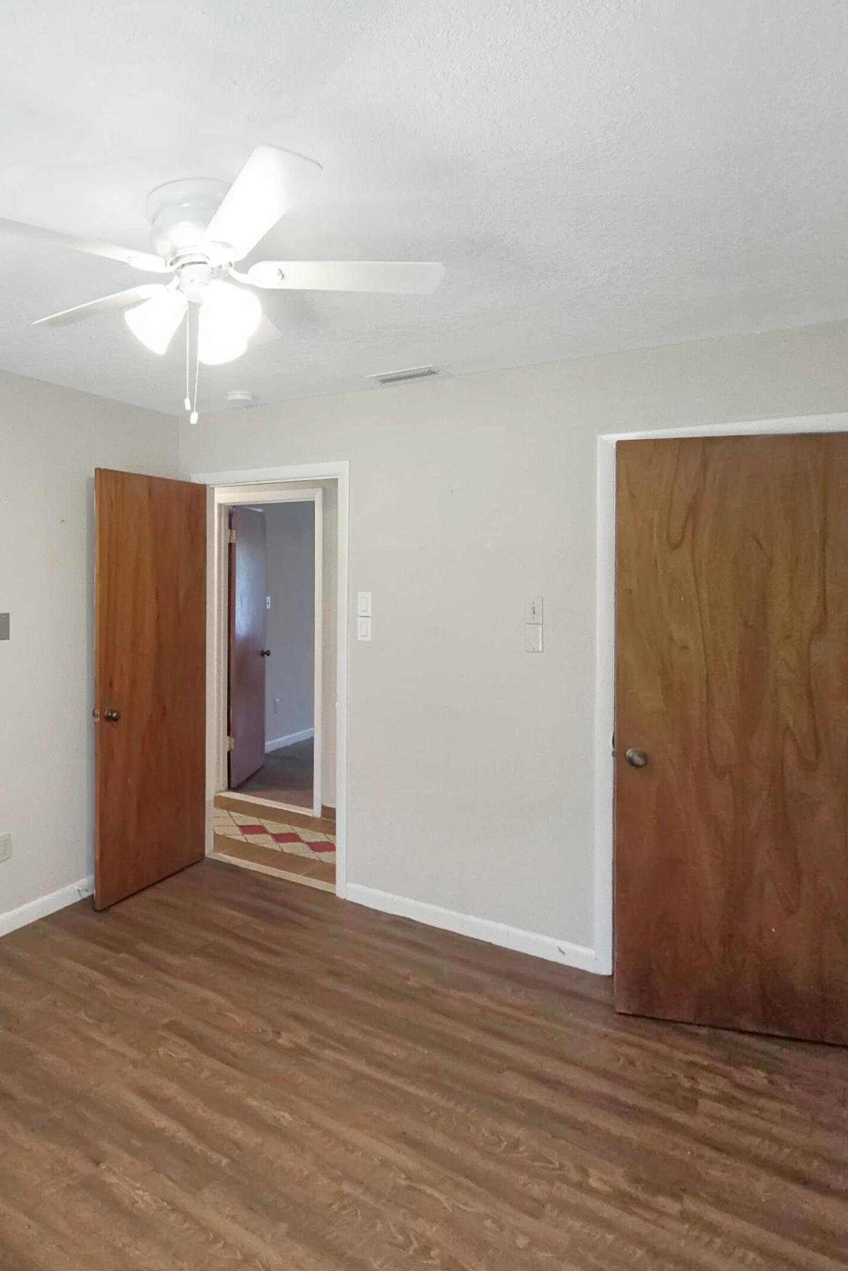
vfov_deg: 86.9
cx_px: 197
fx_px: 671
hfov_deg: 60.5
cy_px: 662
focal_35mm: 19
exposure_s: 1/60
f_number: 2.2
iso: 200
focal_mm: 2.2
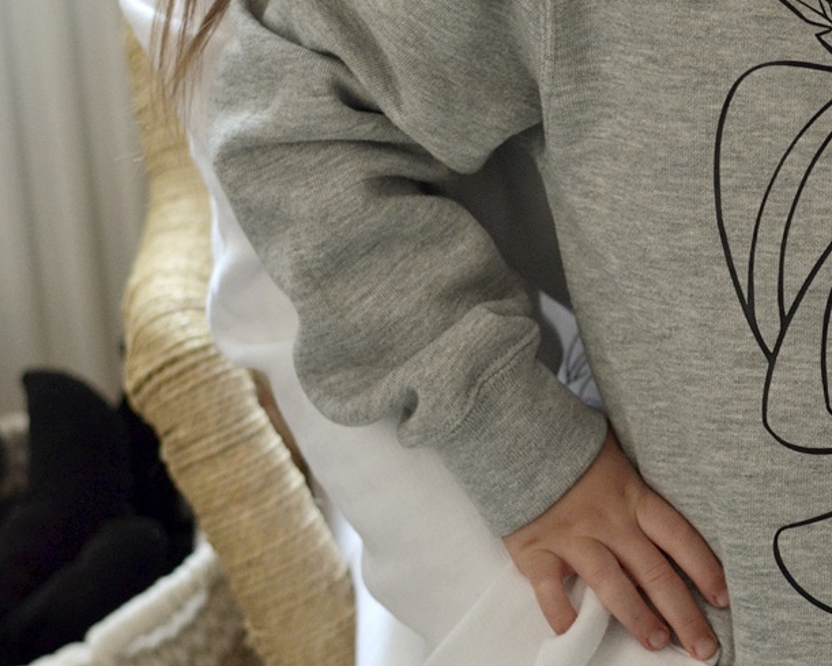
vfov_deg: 11.2
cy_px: 371
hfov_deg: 13.8
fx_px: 3399
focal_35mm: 138
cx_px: 812
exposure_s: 1/100
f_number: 2.8
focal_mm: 50
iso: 800
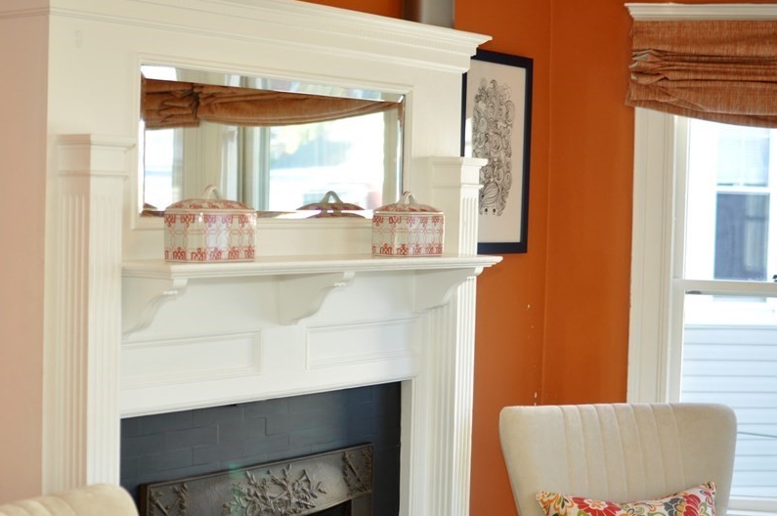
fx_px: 1458
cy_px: 322
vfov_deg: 20.0
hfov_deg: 29.7
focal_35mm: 68
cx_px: 301
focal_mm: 35
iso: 400
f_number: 2.5
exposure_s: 1/200
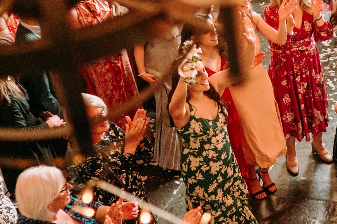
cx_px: 399
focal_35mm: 90
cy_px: 114
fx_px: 842
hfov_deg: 21.1
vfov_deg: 15.2
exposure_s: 1/250
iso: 3200
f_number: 2
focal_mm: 35
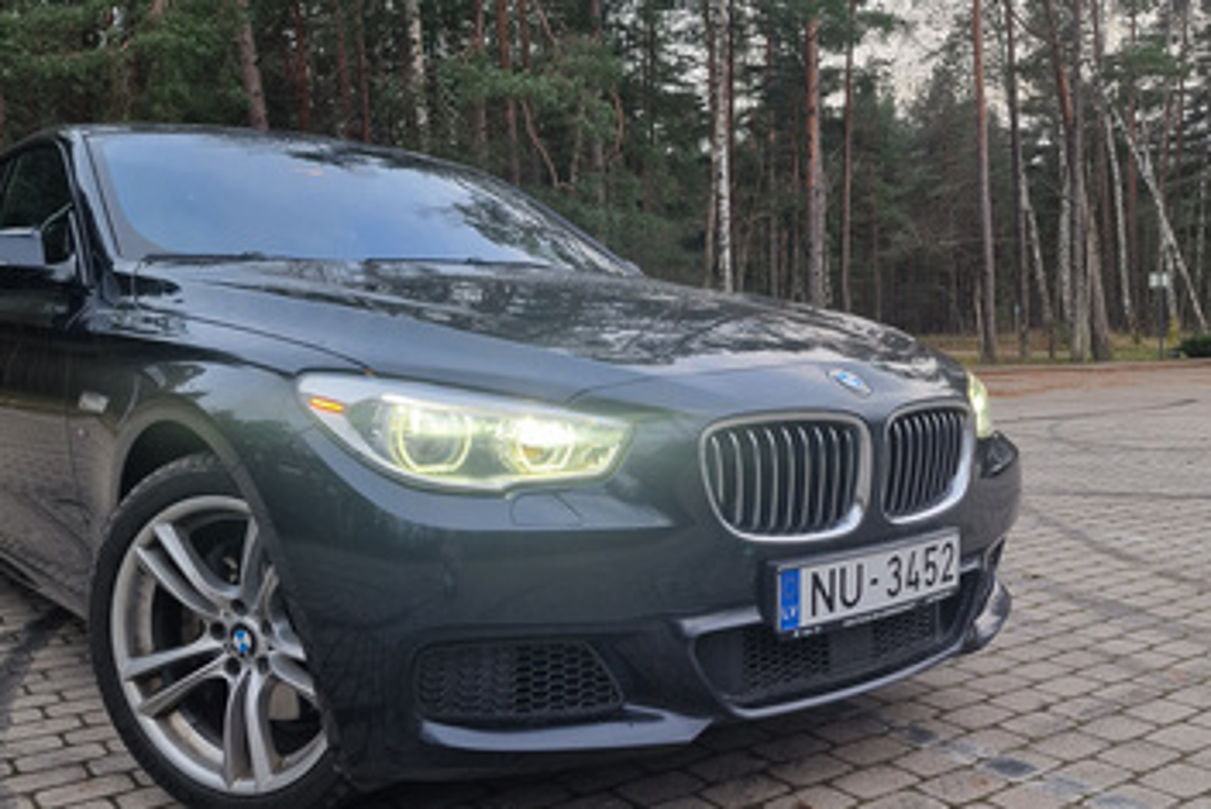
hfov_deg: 55.8
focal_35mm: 34
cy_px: 509
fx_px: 1144
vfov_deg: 38.7
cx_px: 618
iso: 50
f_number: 1.8
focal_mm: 6.4
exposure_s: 1/50
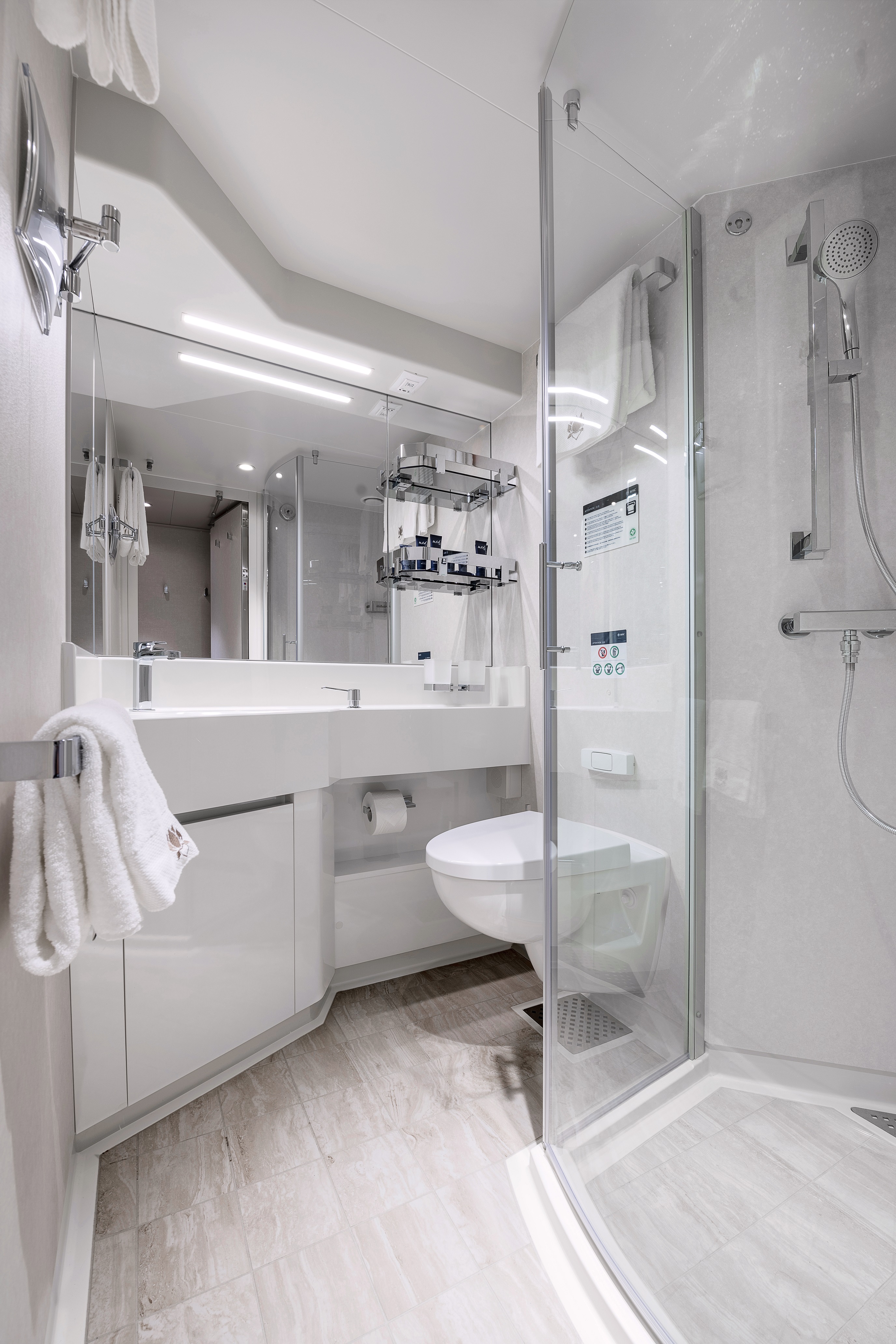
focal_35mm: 14
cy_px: 672
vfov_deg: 104.3
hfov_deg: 81.2
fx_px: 523
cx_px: 448
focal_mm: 14
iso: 100
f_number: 11
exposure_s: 1/3
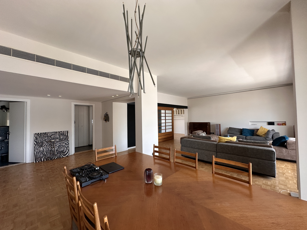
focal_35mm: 14
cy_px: 115
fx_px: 124
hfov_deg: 102.1
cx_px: 154
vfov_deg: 85.7
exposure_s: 1/99
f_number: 2.2
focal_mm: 2.22
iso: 125
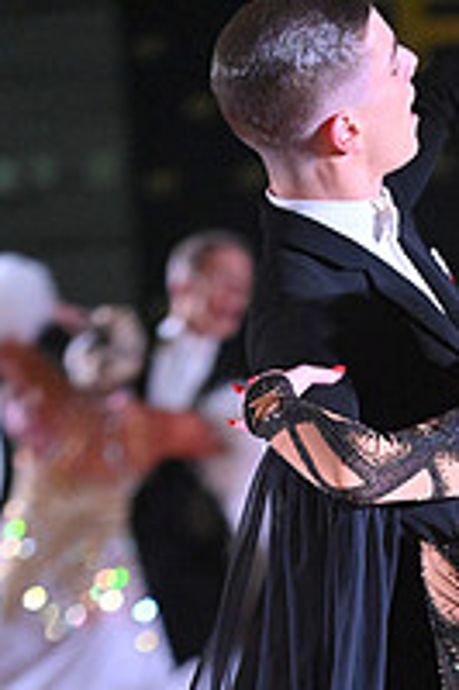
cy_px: 973
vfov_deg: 3.5
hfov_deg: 2.4
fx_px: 11130
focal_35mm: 581
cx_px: 443
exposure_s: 1/400
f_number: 4
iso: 5000
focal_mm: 200
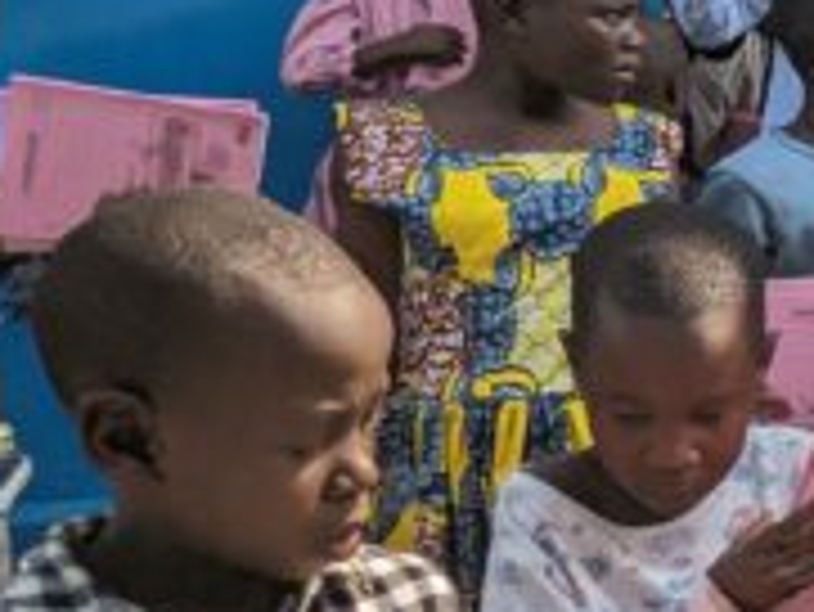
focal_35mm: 68
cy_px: 202
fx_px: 1600
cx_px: 1574
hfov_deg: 19.1
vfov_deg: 21.6
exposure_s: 1/704
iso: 44
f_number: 2.2
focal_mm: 2.35
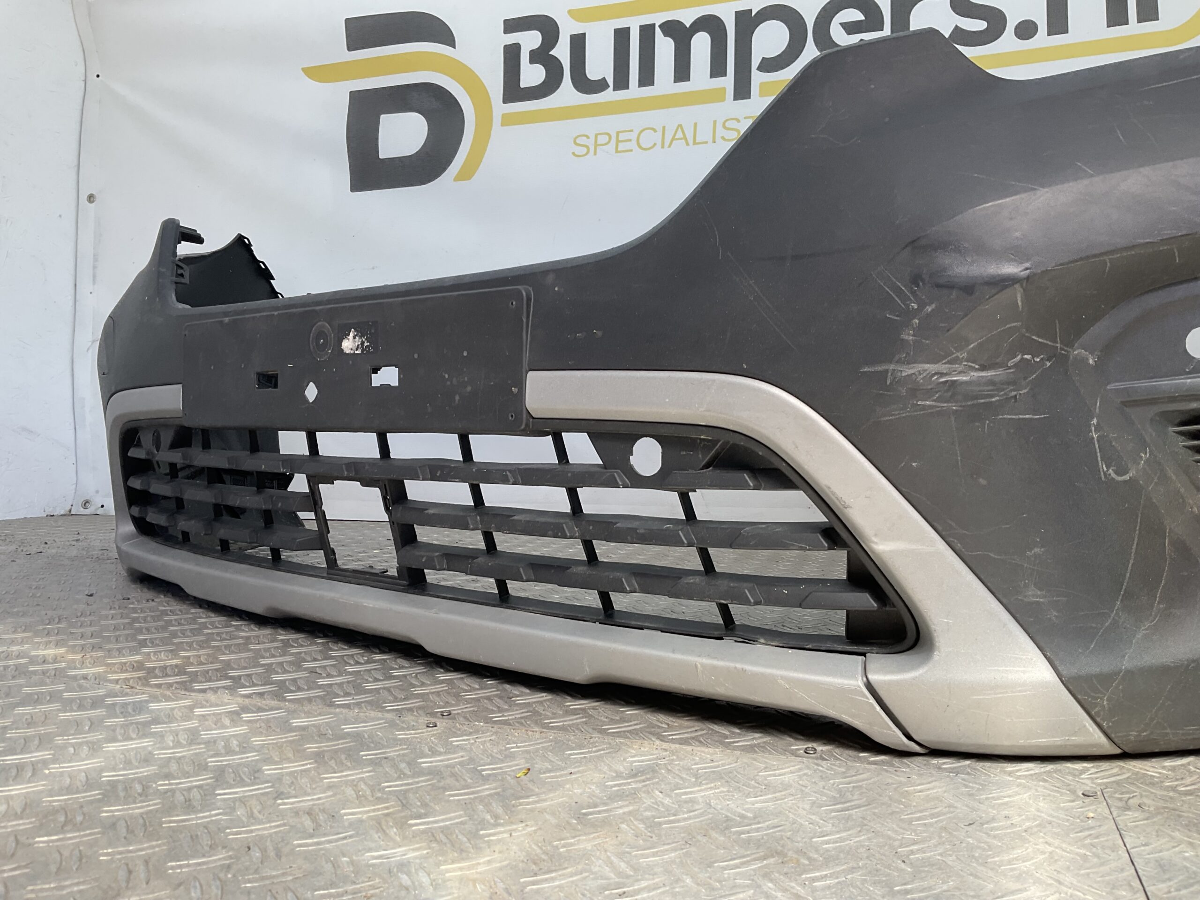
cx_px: 600
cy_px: 450
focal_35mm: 29
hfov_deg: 61.7
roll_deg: -0.3
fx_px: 1005
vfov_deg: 48.2
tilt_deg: -2.7
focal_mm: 3
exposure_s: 1/167
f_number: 1.8
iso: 16
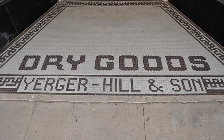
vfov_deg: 44.6
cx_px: 113
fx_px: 171
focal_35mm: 28
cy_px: 73
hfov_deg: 66.5
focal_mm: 18
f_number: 5.6
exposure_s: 1/30
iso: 360
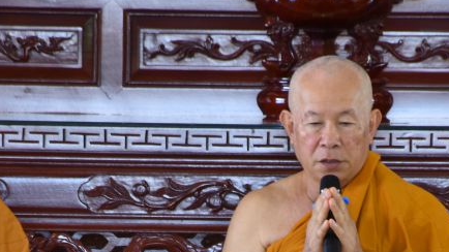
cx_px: 258
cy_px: 377
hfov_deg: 3.3
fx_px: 7833
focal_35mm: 658
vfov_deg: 1.8
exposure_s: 1/10
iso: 100
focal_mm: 130
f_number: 5.6
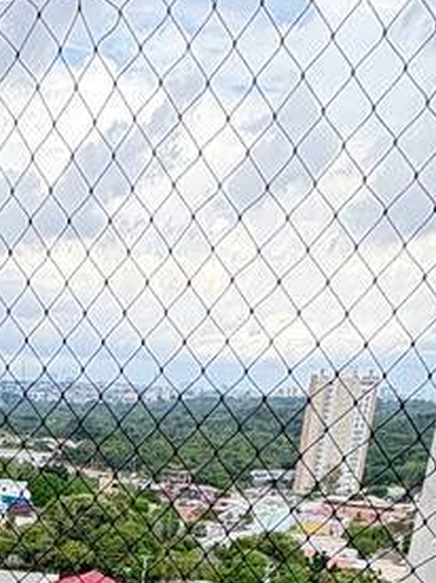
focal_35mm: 55
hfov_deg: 25.4
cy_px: 846
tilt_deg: -26.1
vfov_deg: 26.6
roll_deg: -0.4
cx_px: 13
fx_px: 924
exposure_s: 1/203
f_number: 2.2
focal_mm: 2.22
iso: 64
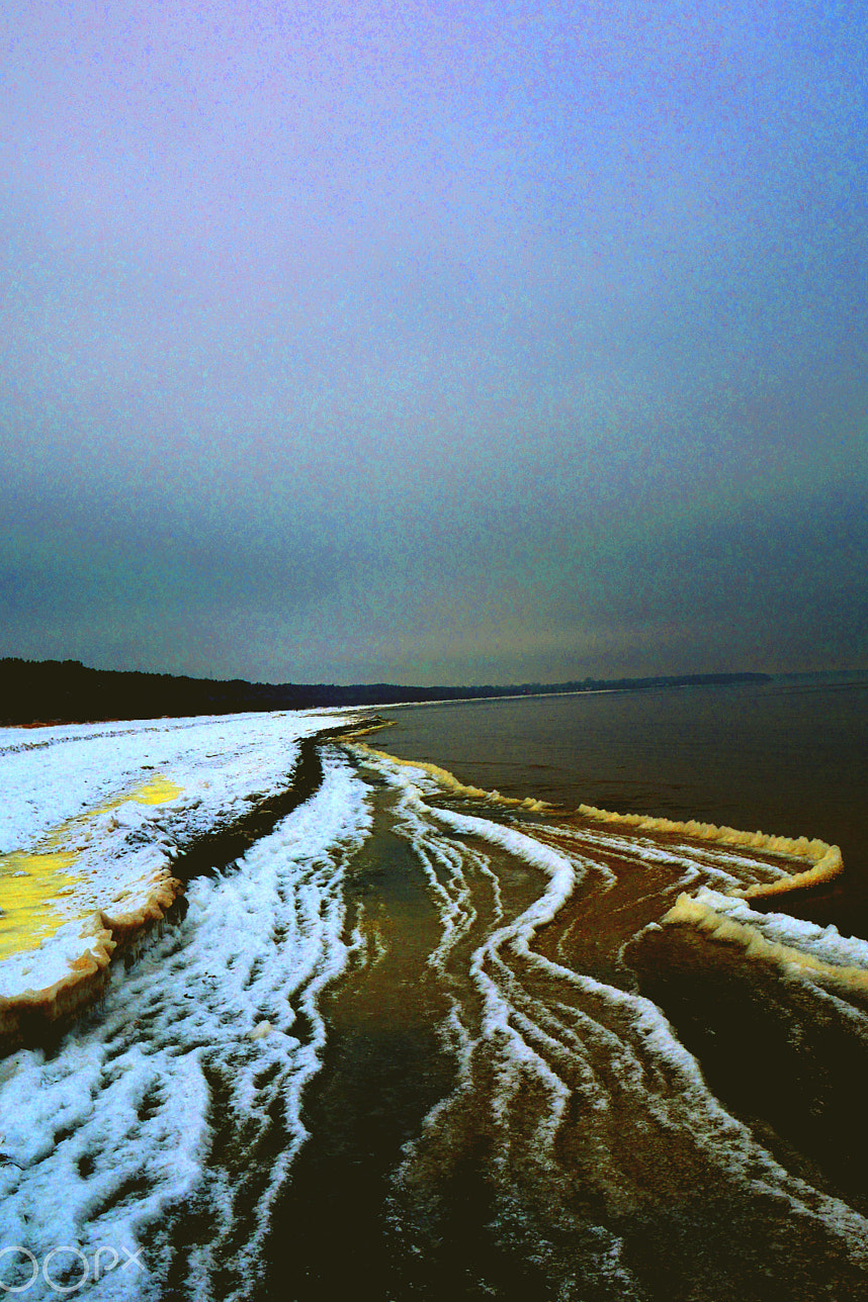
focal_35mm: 41
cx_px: 433
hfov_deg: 32.6
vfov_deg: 47.4
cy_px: 593
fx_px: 1484
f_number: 10
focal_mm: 22
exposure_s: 1/60
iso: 280
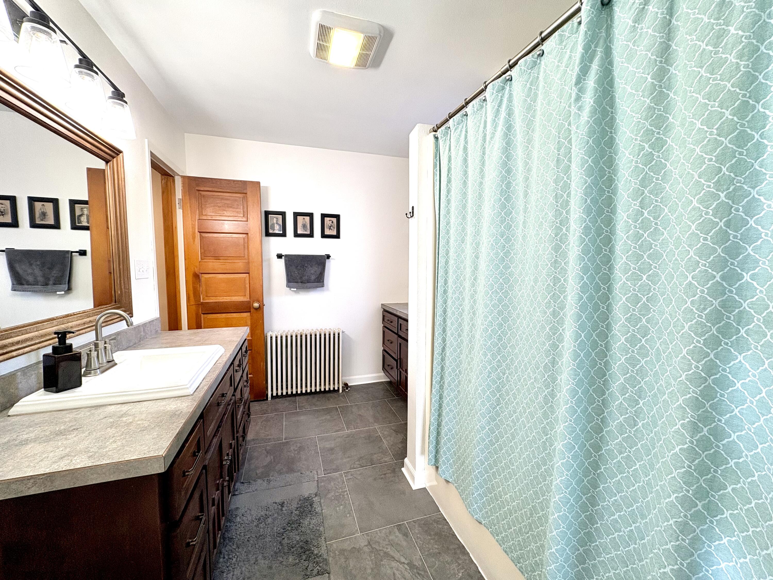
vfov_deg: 85.7
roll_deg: -0.4
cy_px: 290
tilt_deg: -4.5
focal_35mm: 14
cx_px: 386
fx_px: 313
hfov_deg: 102.1
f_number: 2.2
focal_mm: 2.22
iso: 125
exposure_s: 1/60
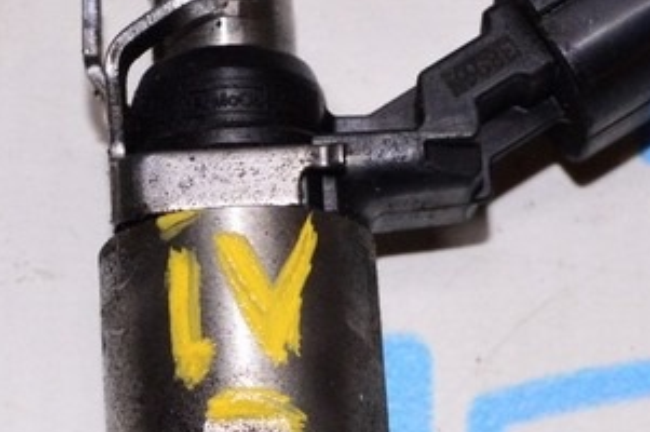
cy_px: 457
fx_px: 2759
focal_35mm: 153
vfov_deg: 8.9
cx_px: 371
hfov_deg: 13.4
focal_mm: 30
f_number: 8
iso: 1600
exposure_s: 1/200
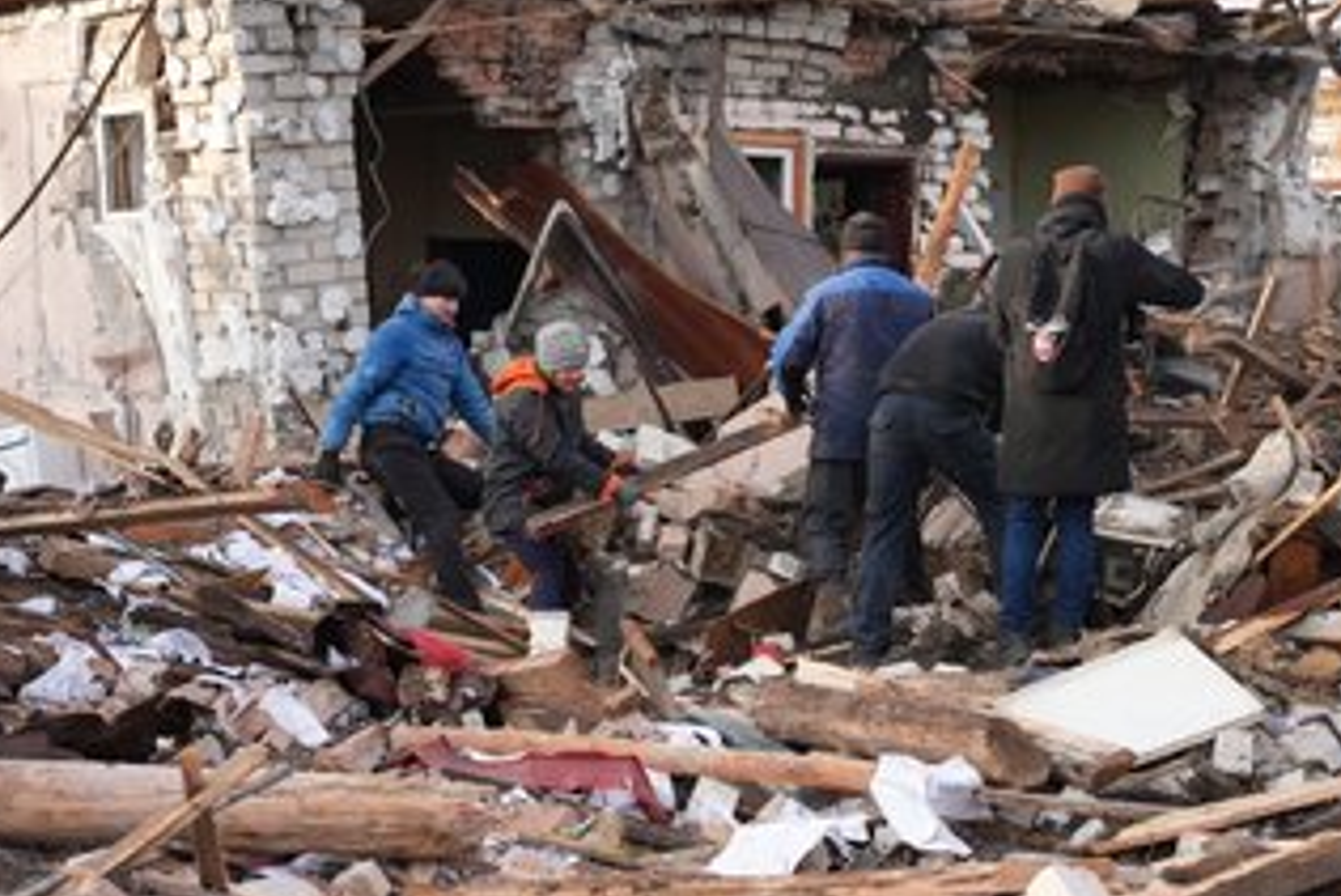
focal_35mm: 57
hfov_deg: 35.0
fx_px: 2124
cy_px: 418
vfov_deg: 23.8
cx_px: 624
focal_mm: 45
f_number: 2.8
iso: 2000
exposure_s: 1/6400
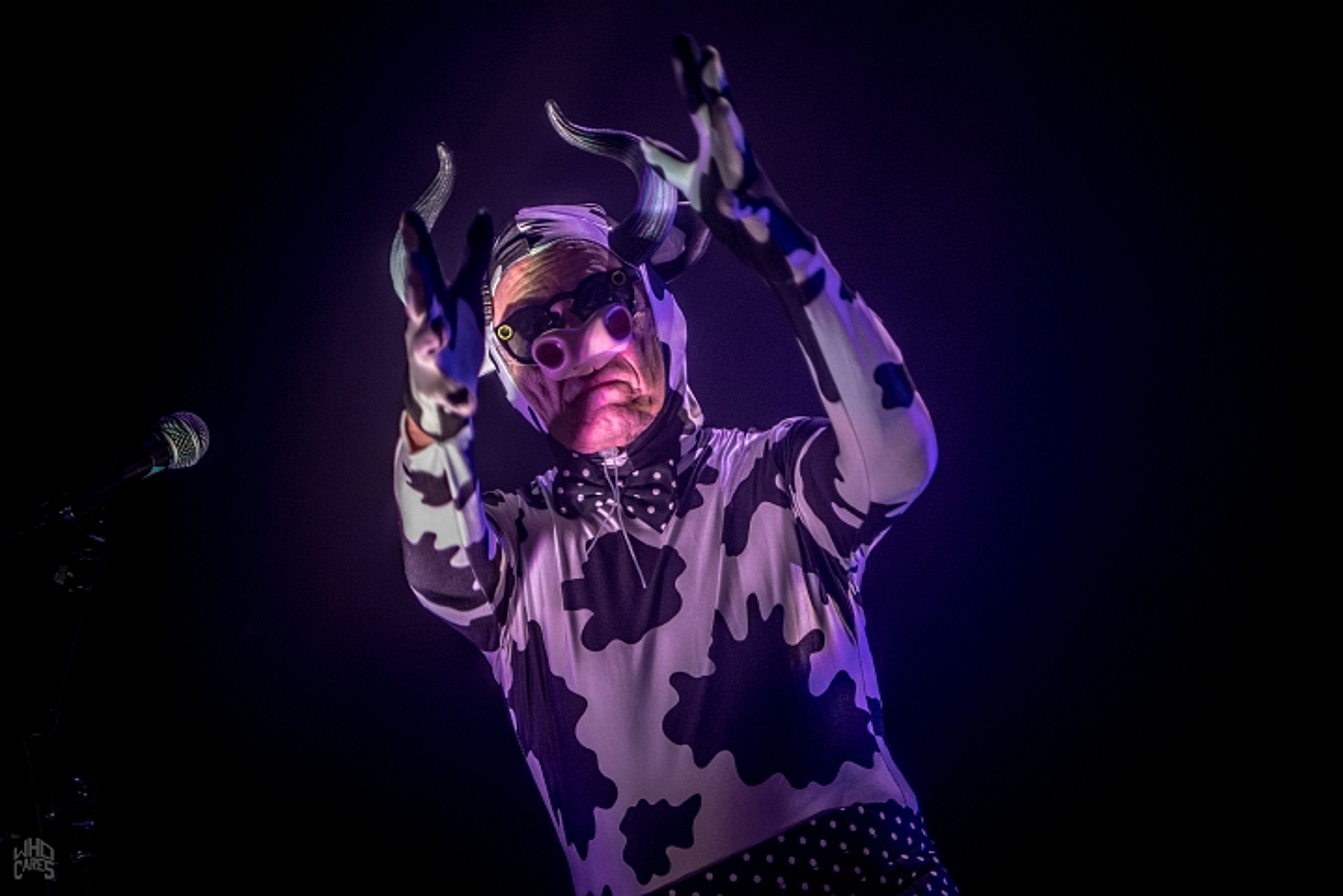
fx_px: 2910
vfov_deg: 17.5
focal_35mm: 78
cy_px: 448
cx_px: 672
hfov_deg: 26.0
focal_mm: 52
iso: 1250
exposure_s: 1/80
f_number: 2.8
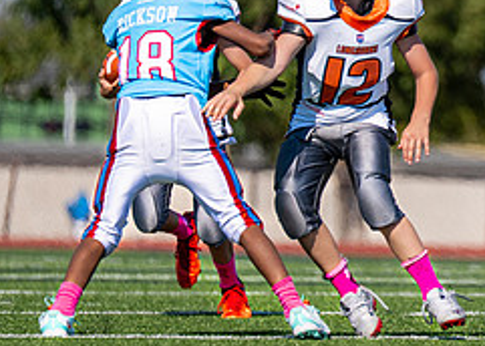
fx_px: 10865
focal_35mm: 789
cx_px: 758
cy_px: 98
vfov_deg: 1.8
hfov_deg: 2.6
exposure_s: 1/3200
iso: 100
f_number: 2.8
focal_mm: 200
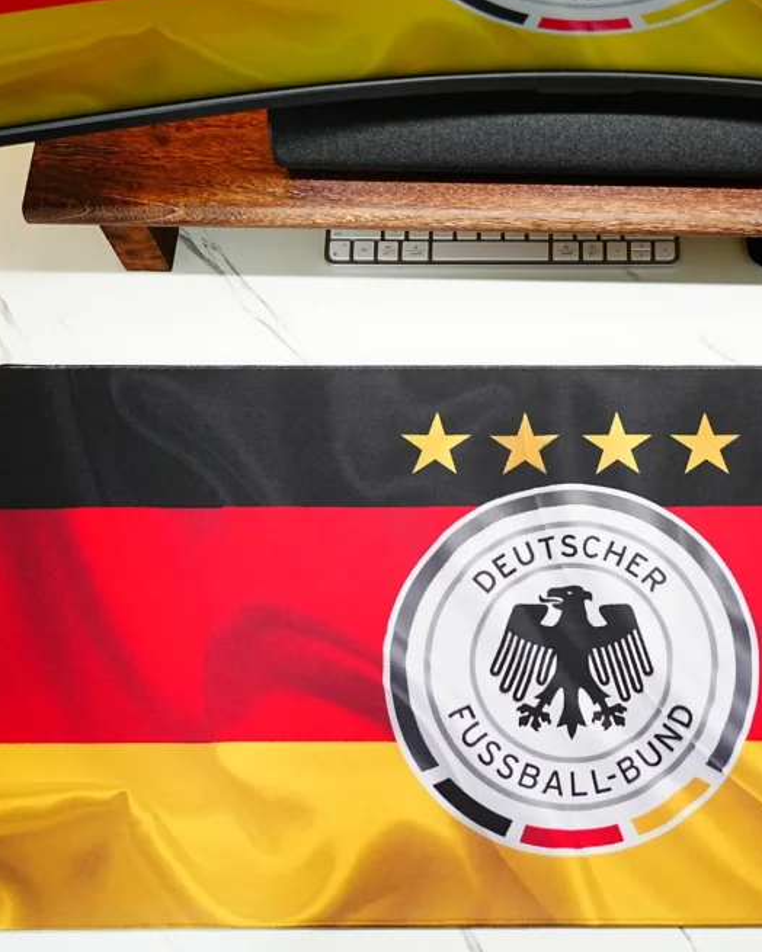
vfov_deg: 42.9
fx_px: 1212
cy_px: 472
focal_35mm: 43
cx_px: 574
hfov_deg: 34.2
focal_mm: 30
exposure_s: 1/40
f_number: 4
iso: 1250
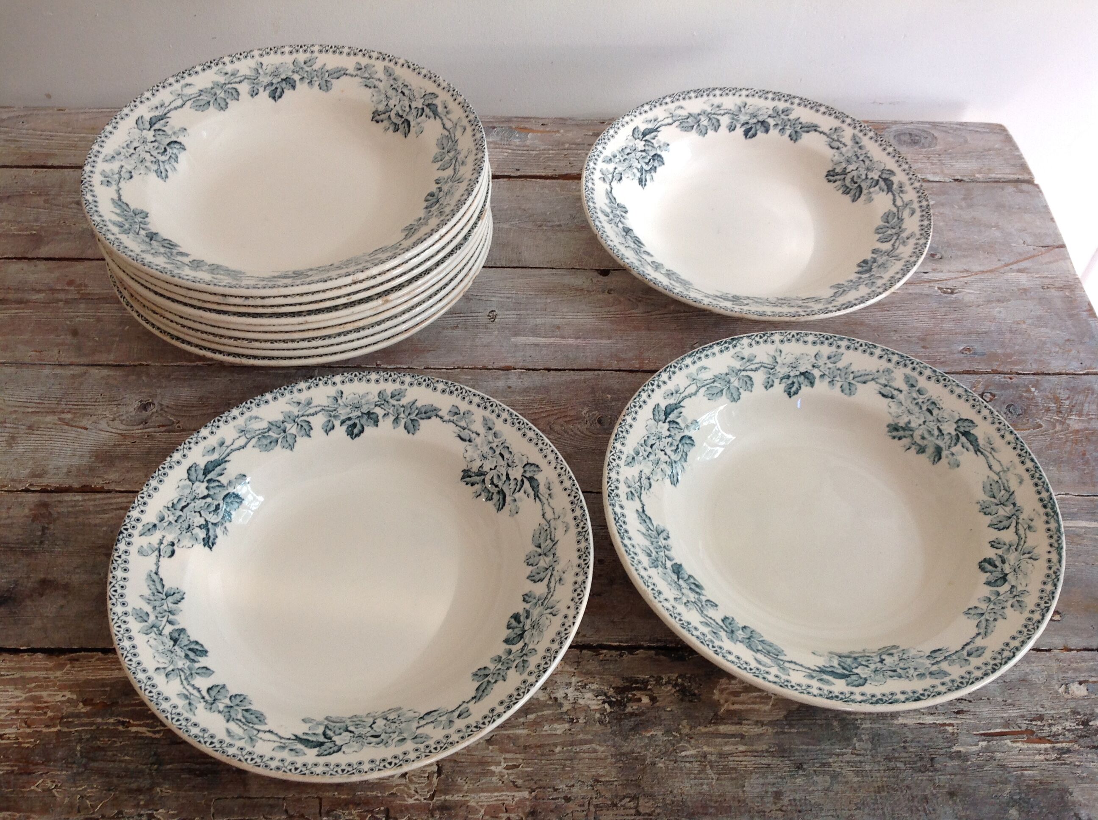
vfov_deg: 40.6
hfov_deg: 52.7
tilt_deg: -50.0
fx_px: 1109
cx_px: 549
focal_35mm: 35
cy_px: 410
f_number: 2.4
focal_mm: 4.28
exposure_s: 1/24
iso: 64
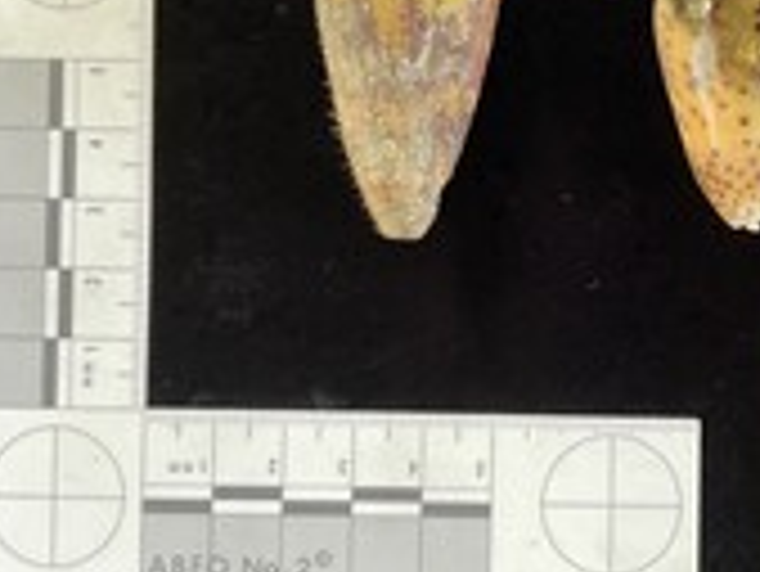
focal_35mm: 60
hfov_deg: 31.5
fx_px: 1318
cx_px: 589
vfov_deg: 24.4
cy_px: 236
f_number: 1.8
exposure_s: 1/50
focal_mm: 3
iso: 200
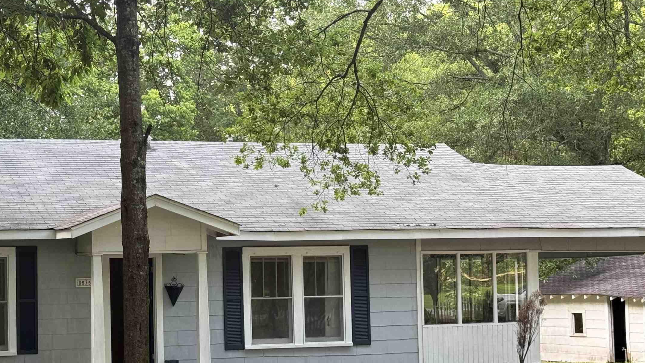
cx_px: 209
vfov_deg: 16.0
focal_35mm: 75
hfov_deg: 28.0
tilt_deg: +1.7
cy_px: 286
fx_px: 1283
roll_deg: +1.2
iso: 100
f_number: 1.78
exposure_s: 1/98
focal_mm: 6.76
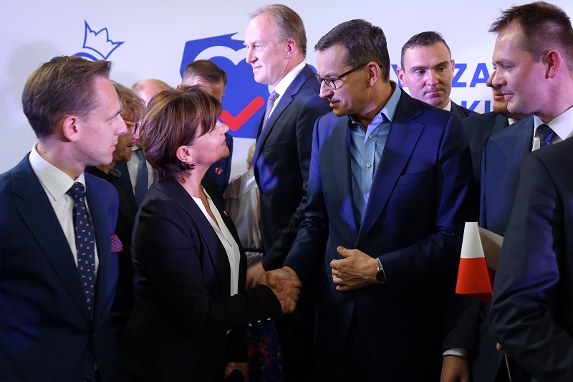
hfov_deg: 41.9
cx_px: 286
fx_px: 748
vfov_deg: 28.6
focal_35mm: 47
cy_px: 191
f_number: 2.8
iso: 500
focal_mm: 17.11
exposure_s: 1/50
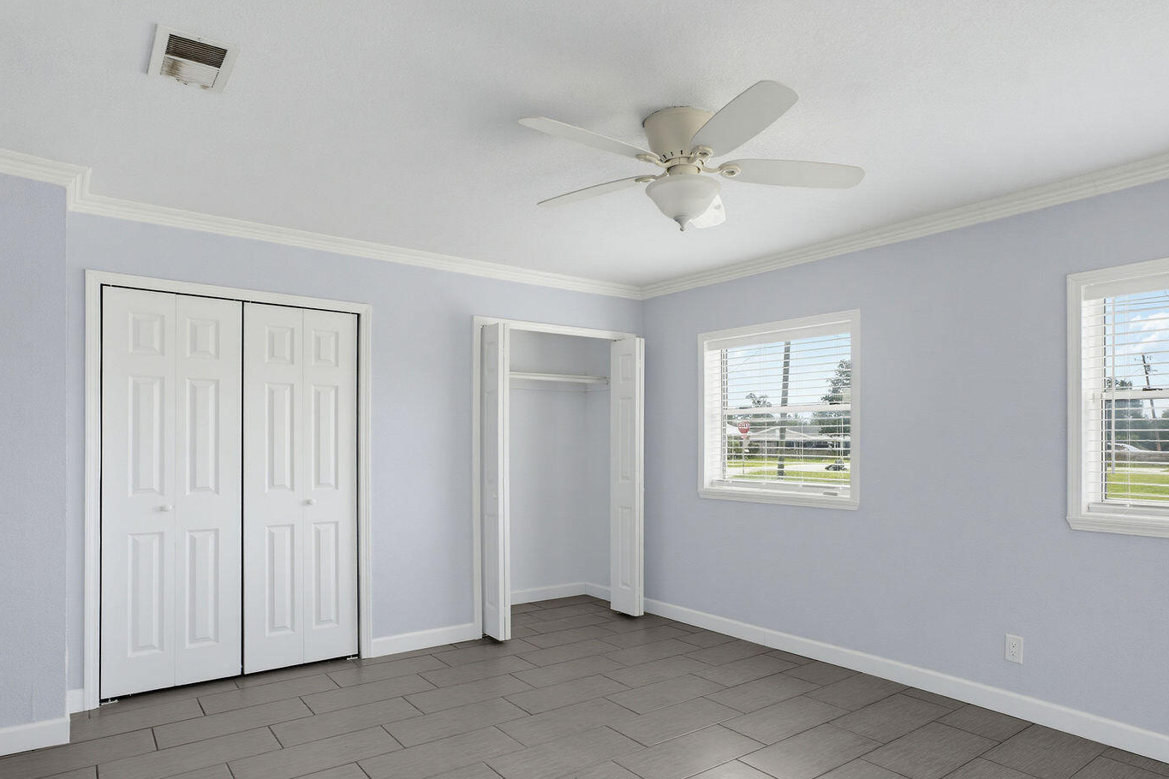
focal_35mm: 21
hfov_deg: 81.0
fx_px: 682
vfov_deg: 59.4
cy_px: 425
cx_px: 634
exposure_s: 1.3
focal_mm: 14
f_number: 8
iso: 200
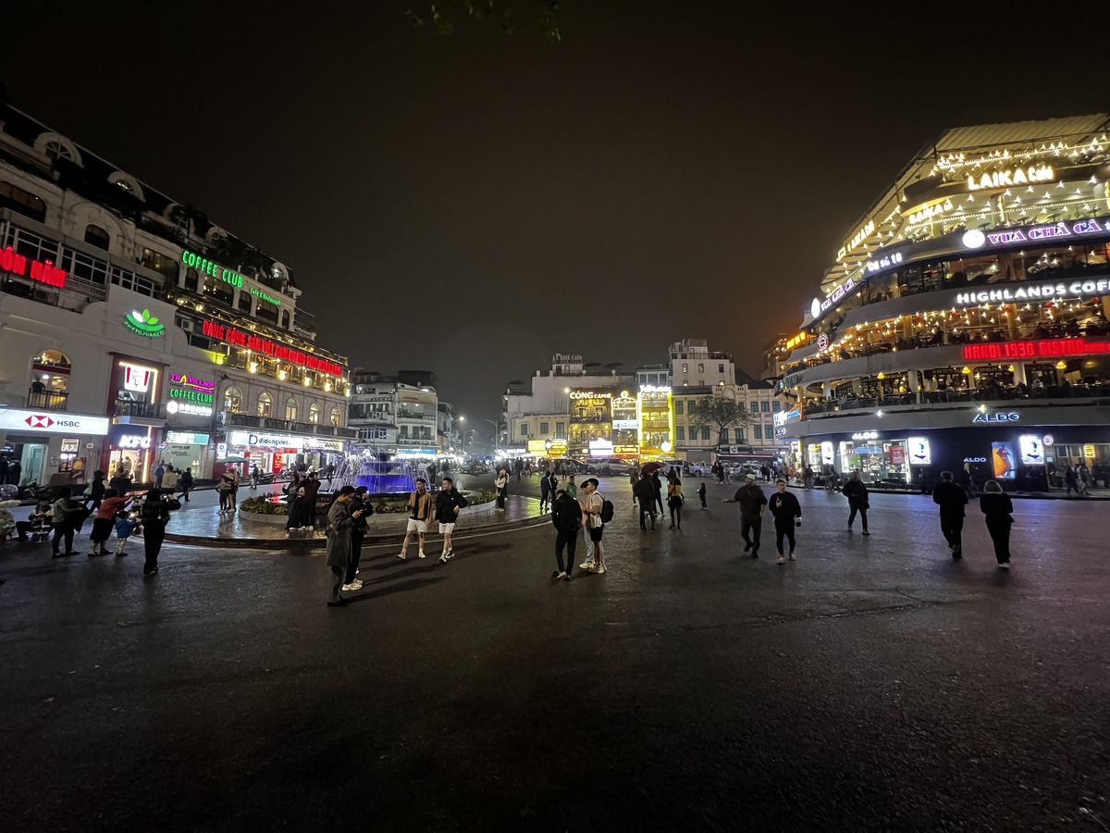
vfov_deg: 89.9
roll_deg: +0.1
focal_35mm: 13
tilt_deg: +6.5
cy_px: 416
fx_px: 417
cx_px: 555
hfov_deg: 106.2
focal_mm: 1.57
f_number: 1.8
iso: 1000
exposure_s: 1/50
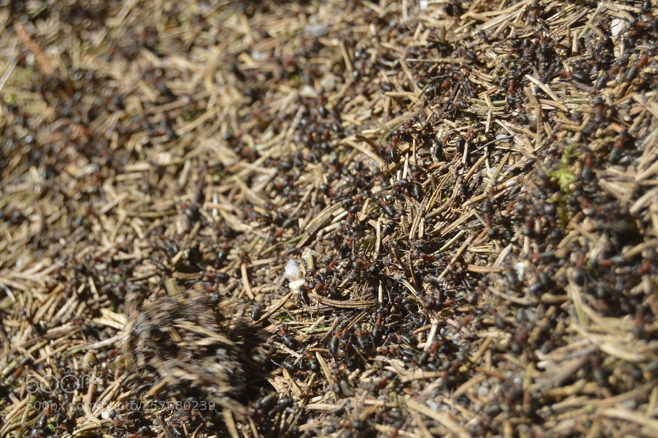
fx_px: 1507
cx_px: 329
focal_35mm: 82
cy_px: 219
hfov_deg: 24.6
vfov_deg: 16.5
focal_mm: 55
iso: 100
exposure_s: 1/200
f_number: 7.1
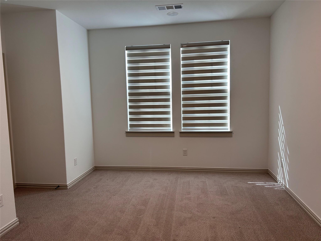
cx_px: 160
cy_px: 120
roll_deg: +1.9
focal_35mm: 26
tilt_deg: -5.7
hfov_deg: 67.3
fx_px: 241
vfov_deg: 53.1
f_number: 1.5
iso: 100
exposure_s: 1/120
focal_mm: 5.7
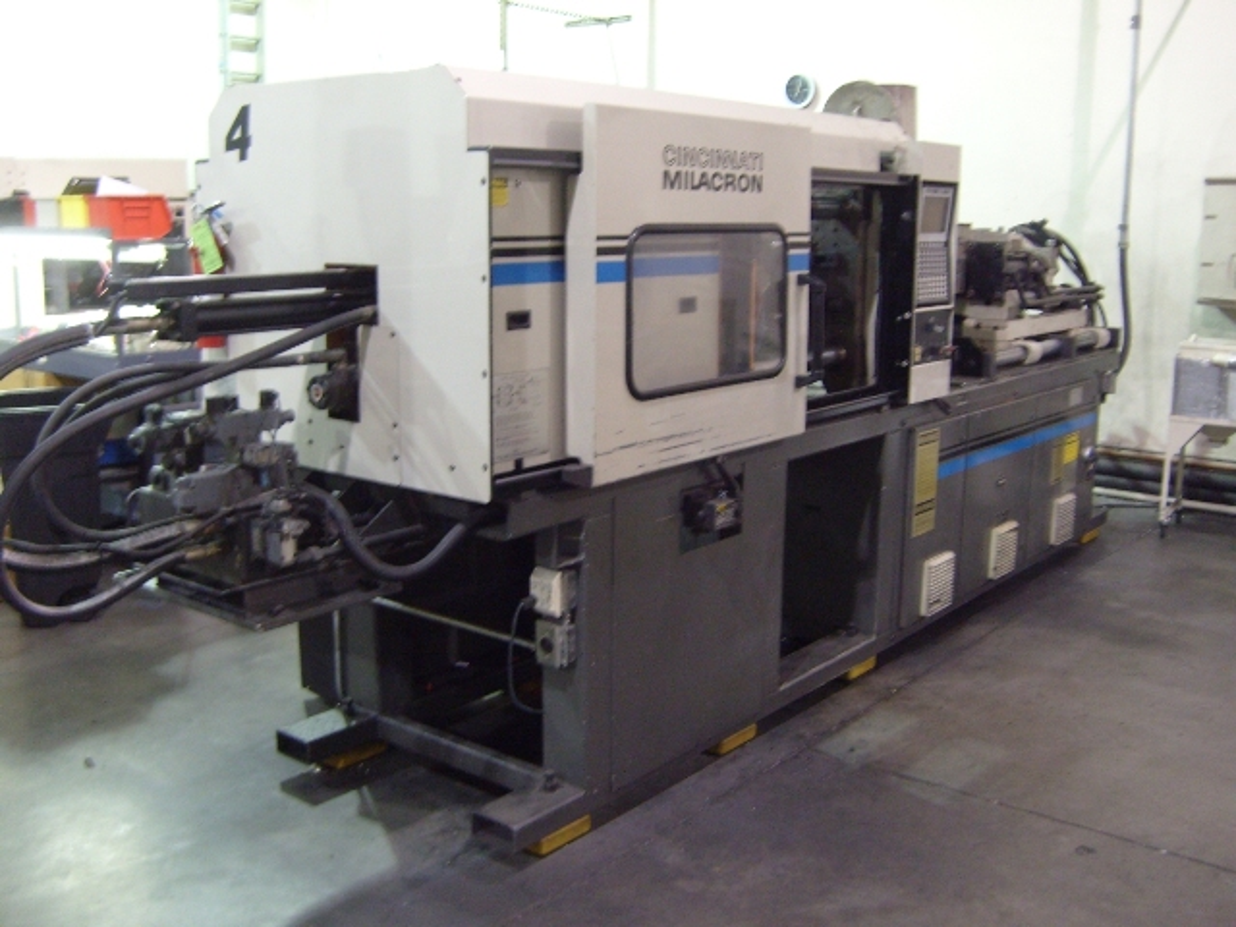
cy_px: 464
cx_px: 618
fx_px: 1250
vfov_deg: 40.7
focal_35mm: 35
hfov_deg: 52.6
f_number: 2.8
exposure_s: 1/10
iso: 200
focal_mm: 5.8
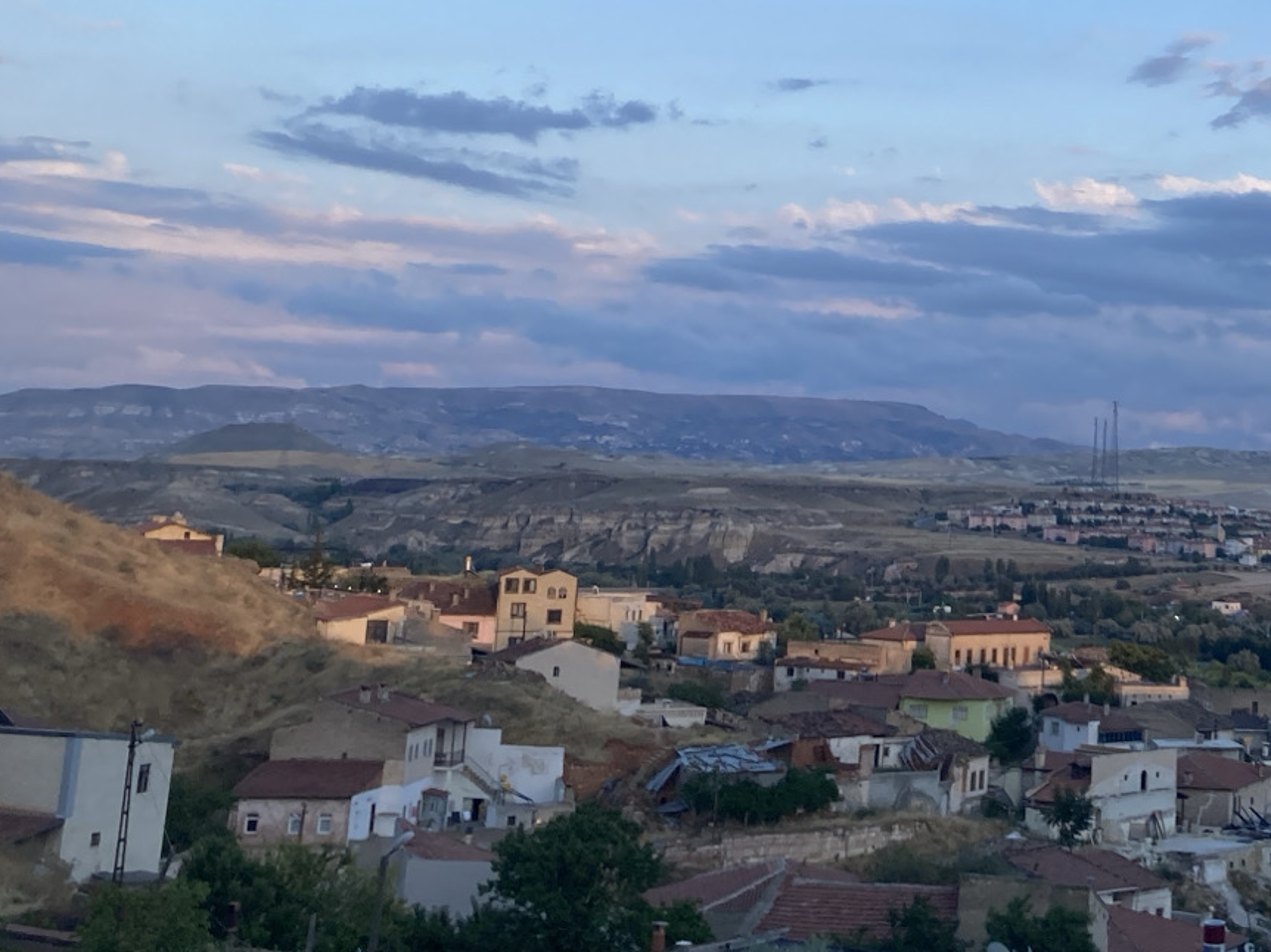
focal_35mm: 65
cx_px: 1289
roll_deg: -1.1
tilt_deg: +12.4
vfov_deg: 21.9
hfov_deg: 27.9
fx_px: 2386
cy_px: 34
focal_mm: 3.99
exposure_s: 1/463
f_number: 1.8
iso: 20
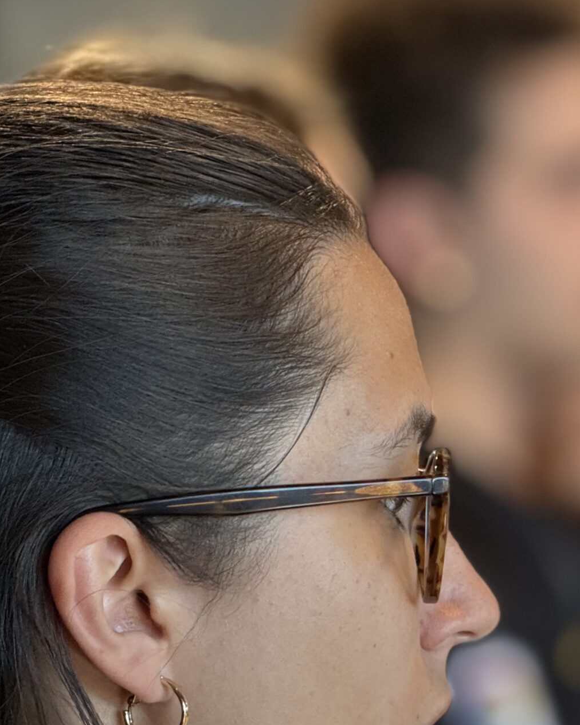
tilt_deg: -6.4
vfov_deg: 8.1
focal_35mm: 237
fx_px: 5085
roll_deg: -0.6
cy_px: 520
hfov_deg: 6.5
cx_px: 371
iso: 250
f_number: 2.8
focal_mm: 15.66
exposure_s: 1/99
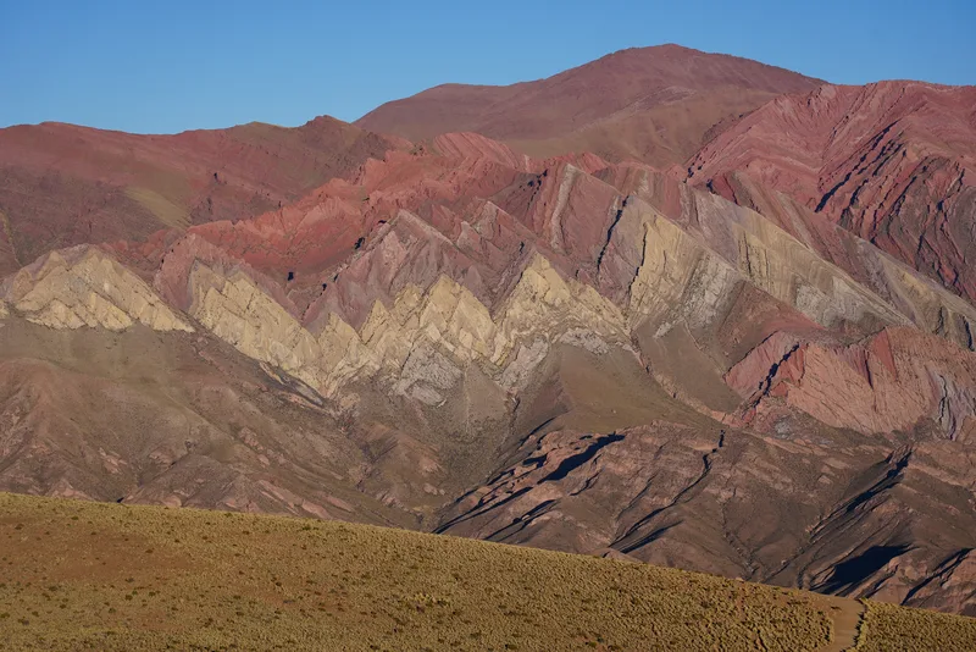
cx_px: 488
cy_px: 326
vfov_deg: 13.1
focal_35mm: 105
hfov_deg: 19.4
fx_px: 2848
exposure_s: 1/800
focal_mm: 105
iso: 80
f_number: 5
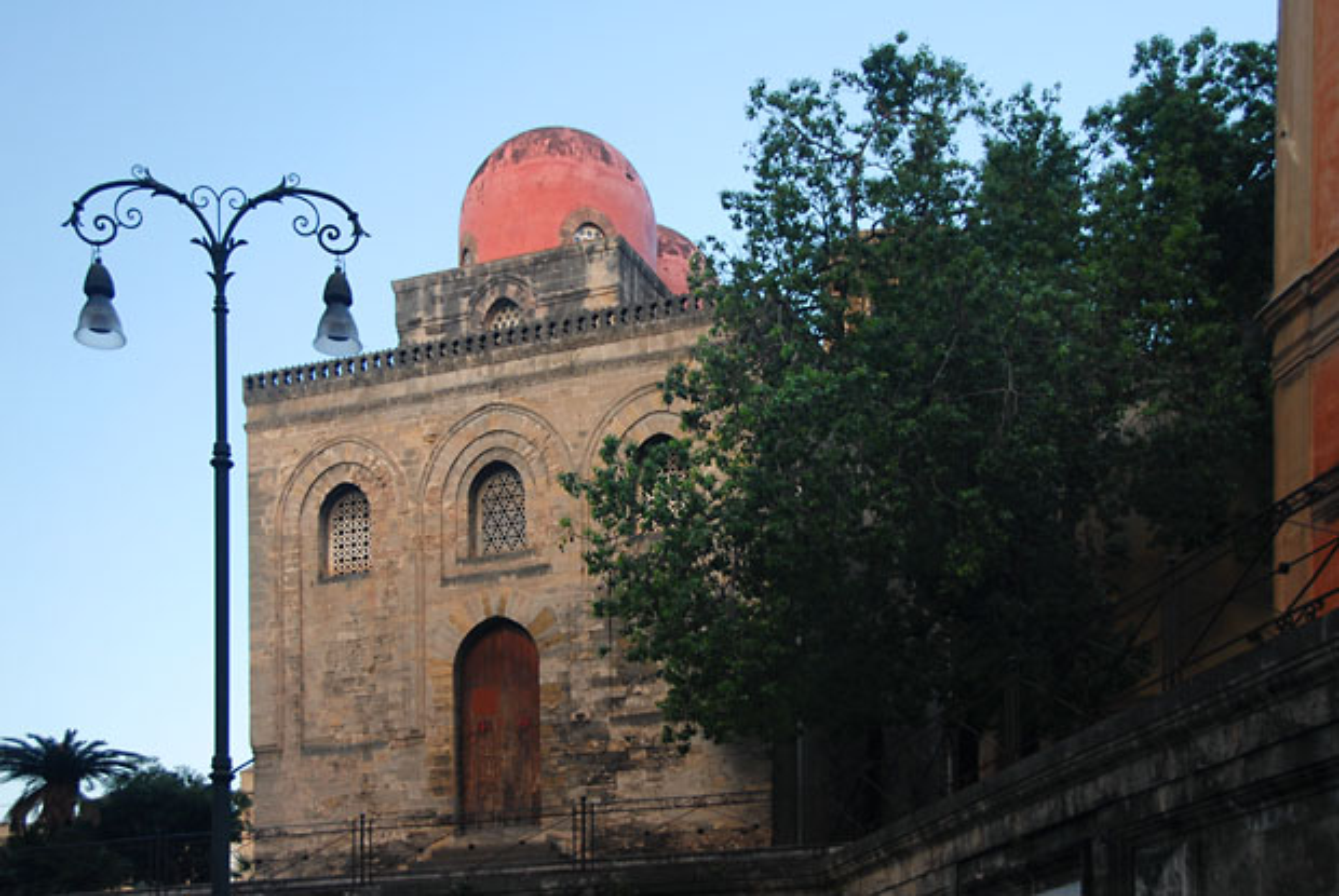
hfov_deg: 41.1
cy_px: 448
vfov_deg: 28.1
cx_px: 670
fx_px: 1787
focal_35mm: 48
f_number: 4
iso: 200
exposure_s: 1/50
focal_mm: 32
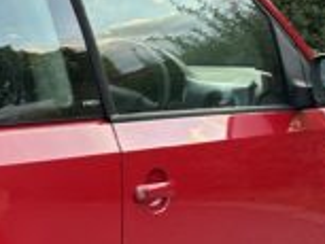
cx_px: -191
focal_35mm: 125
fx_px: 1175
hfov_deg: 14.5
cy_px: 277
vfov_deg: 11.7
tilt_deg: -14.2
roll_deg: +0.0
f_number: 1.78
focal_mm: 6.86
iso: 64
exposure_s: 1/142
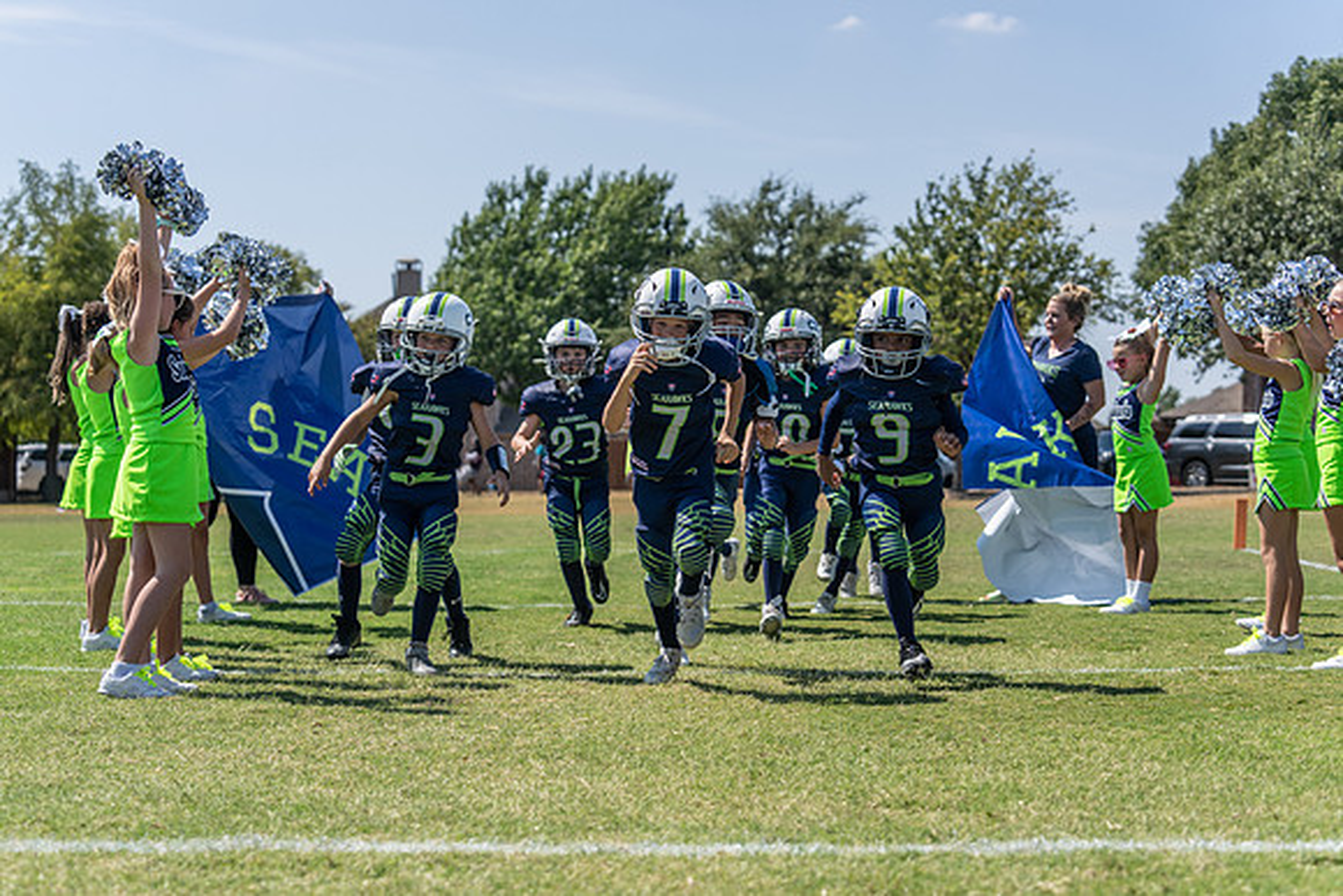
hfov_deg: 28.8
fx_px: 2612
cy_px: 448
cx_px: 672
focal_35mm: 70
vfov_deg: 19.5
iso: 100
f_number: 4
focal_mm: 70
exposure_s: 1/1250
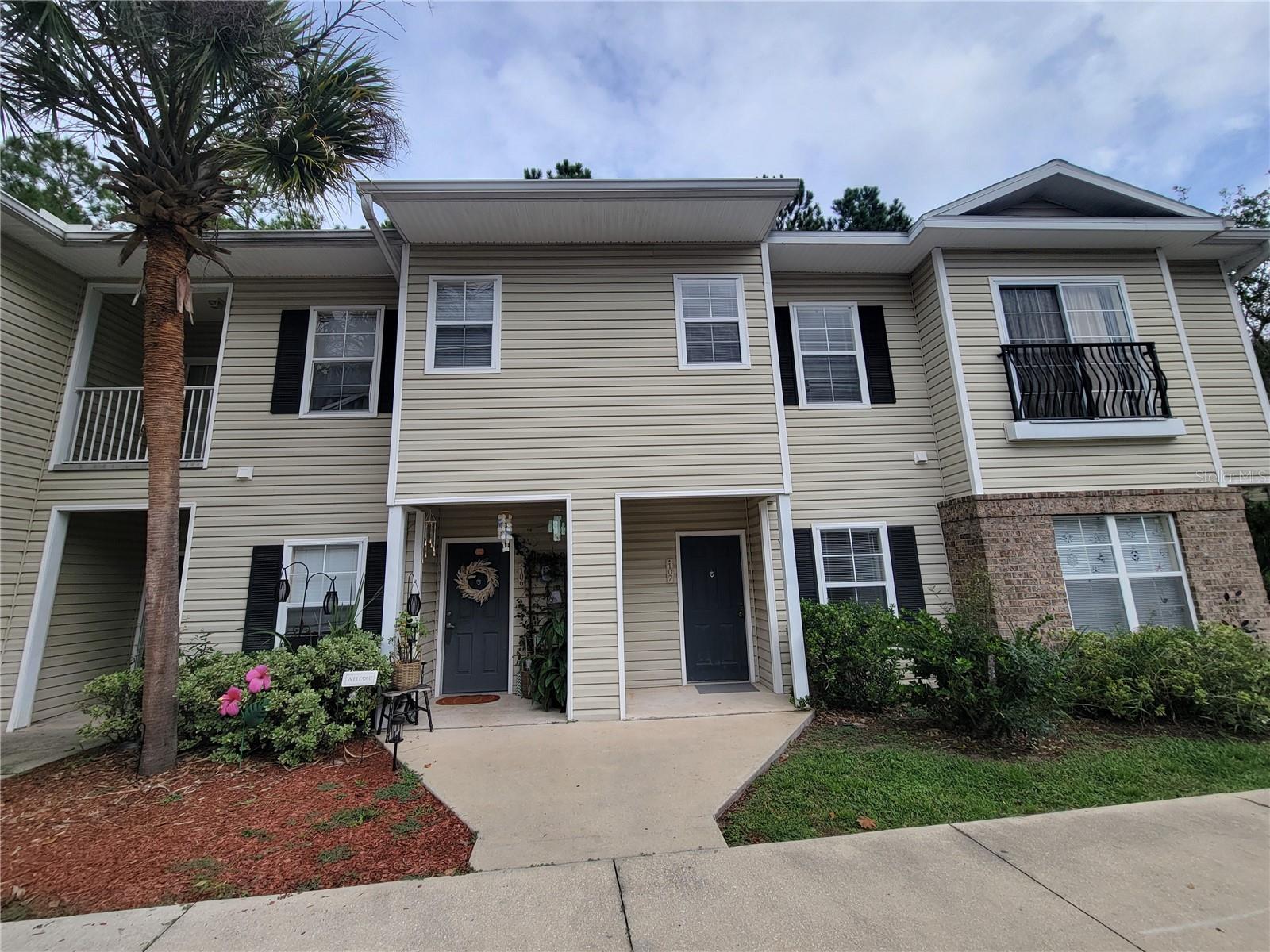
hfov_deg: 106.2
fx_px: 477
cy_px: 476
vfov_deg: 89.9
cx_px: 635
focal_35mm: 13
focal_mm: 2.2
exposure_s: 1/1628
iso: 50
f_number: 2.2
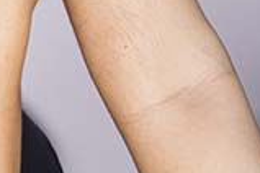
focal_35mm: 205
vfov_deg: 6.2
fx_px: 1480
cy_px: -333
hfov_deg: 9.9
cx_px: -31
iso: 64
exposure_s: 1/200
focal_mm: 34
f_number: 7.1
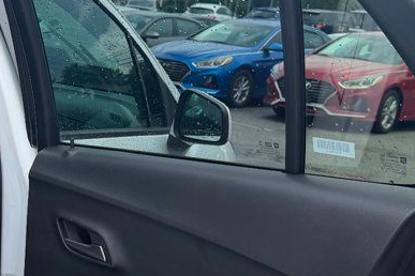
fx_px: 761
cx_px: 89
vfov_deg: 20.3
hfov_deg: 29.9
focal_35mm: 66
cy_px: 228
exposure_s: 1/1901
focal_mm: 6.76
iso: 100
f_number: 1.78
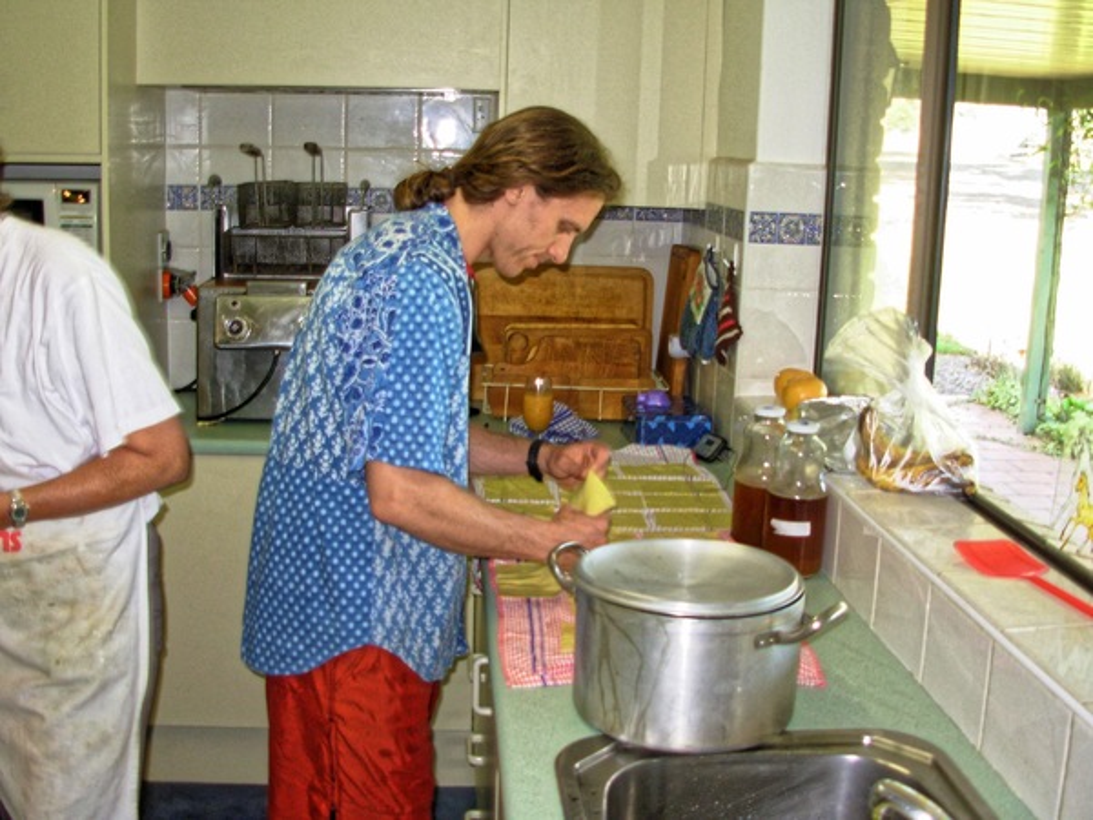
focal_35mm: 38
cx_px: 546
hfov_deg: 49.0
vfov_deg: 37.7
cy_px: 410
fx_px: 1200
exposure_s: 1/32
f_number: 2.9
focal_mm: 6.3
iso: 50
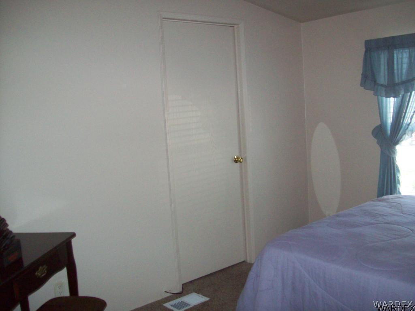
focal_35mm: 36
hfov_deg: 51.4
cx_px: 208
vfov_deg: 39.7
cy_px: 156
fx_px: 432
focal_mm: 6
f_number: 2.7
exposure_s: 1/64
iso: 200
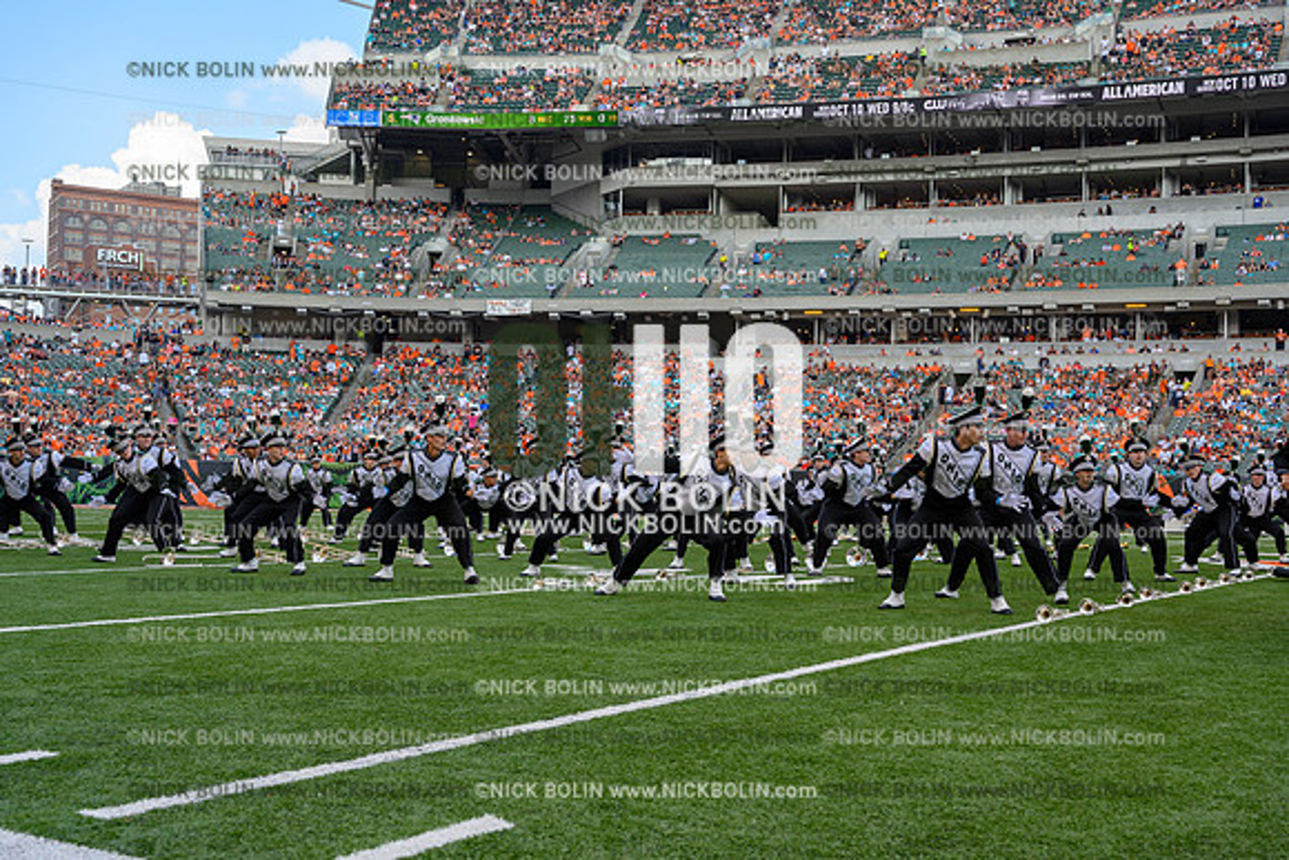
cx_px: 644
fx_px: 1504
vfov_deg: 31.9
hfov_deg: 46.4
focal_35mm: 42
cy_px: 430
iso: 80
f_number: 7.1
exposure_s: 1/100
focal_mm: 42
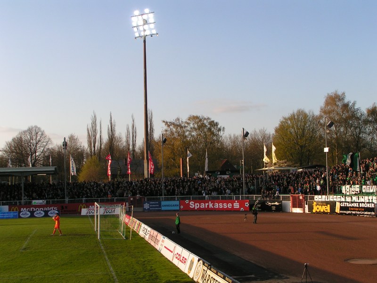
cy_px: 142
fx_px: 534
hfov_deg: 38.9
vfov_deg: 29.7
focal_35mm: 49
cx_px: 188
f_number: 5.6
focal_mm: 7.6
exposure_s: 1/200
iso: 50
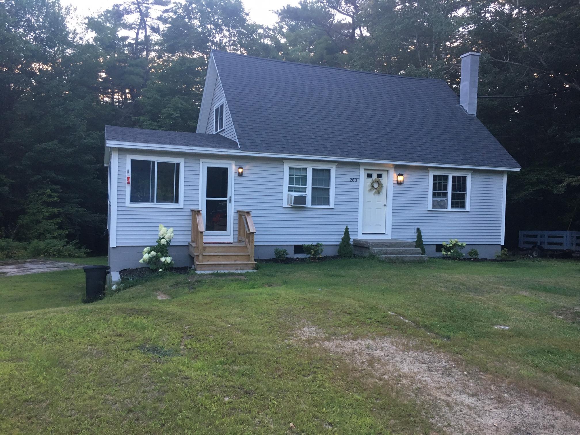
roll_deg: -1.7
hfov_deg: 61.7
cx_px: 290
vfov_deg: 48.2
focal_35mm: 29
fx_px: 486
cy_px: 218
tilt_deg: -0.3
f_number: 2.2
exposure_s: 1/30
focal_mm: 4.15
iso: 40
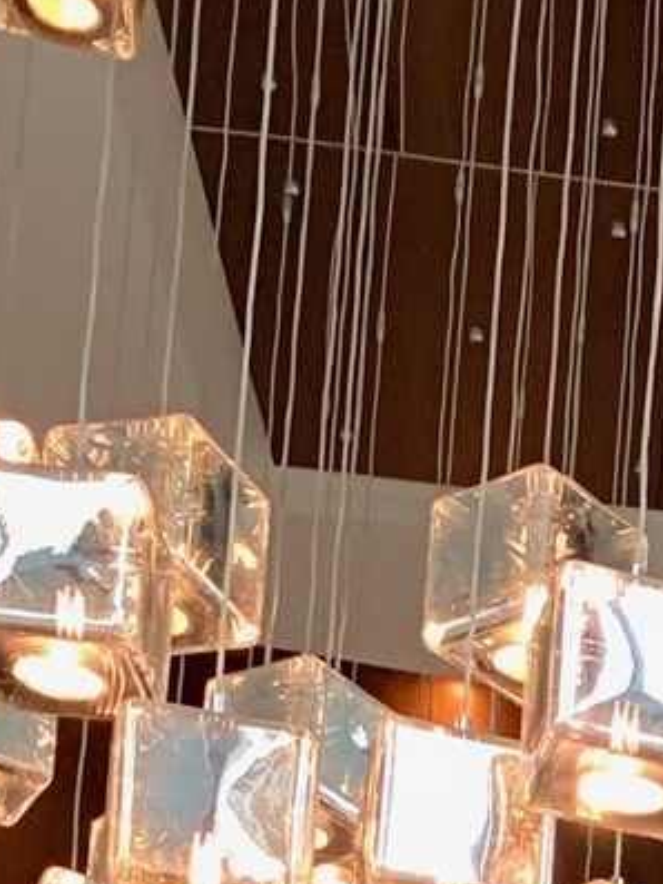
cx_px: 1431
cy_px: 2236
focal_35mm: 151
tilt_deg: +8.4
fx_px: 3854
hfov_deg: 9.1
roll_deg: -2.0
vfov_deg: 10.8
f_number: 1.8
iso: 125
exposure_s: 1/60
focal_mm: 4.25
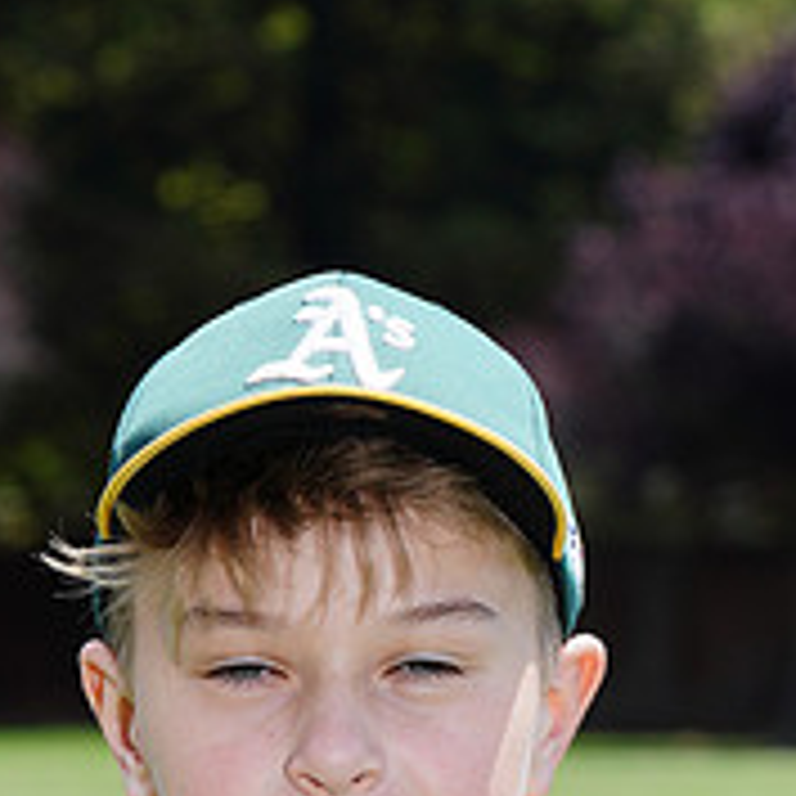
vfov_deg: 3.9
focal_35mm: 443
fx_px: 11525
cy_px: 1246
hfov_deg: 4.0
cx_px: 340
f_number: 11
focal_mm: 159
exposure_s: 1/200
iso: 200
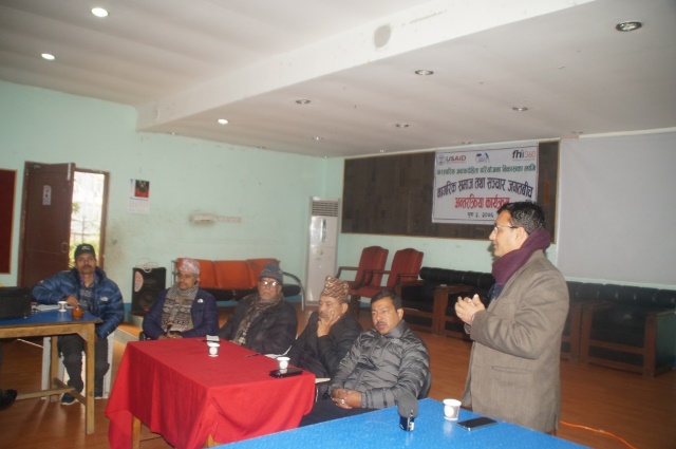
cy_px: 224
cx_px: 338
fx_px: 506
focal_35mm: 27
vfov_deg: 47.8
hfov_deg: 67.4
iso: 640
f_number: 3.5
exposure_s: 1/100
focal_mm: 18
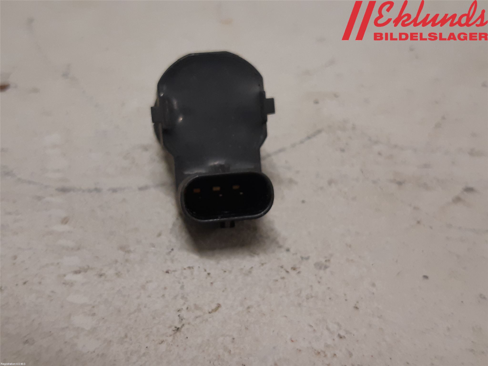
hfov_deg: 67.3
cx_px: 244
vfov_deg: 53.1
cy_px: 183
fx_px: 367
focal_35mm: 26
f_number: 1.7
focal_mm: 3.93
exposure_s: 1/50
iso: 160
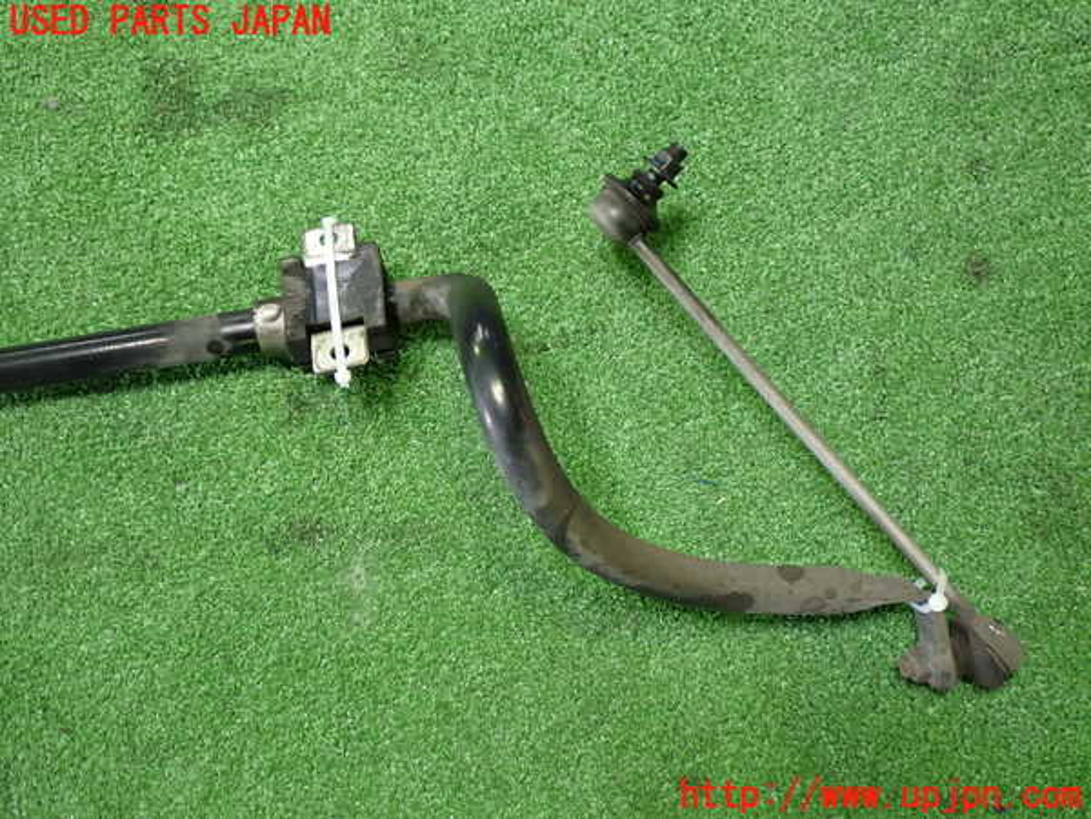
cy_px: 410
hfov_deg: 51.4
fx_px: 1135
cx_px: 546
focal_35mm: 36
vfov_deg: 39.7
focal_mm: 6.37
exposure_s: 1/40
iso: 250
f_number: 2.5
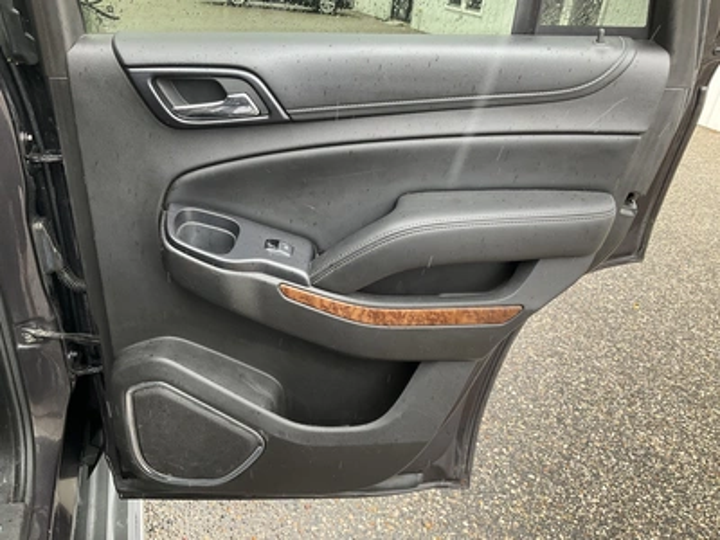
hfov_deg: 61.7
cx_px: 360
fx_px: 603
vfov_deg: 48.2
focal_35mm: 29
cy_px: 270
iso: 50
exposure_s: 1/122
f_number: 1.8
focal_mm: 3
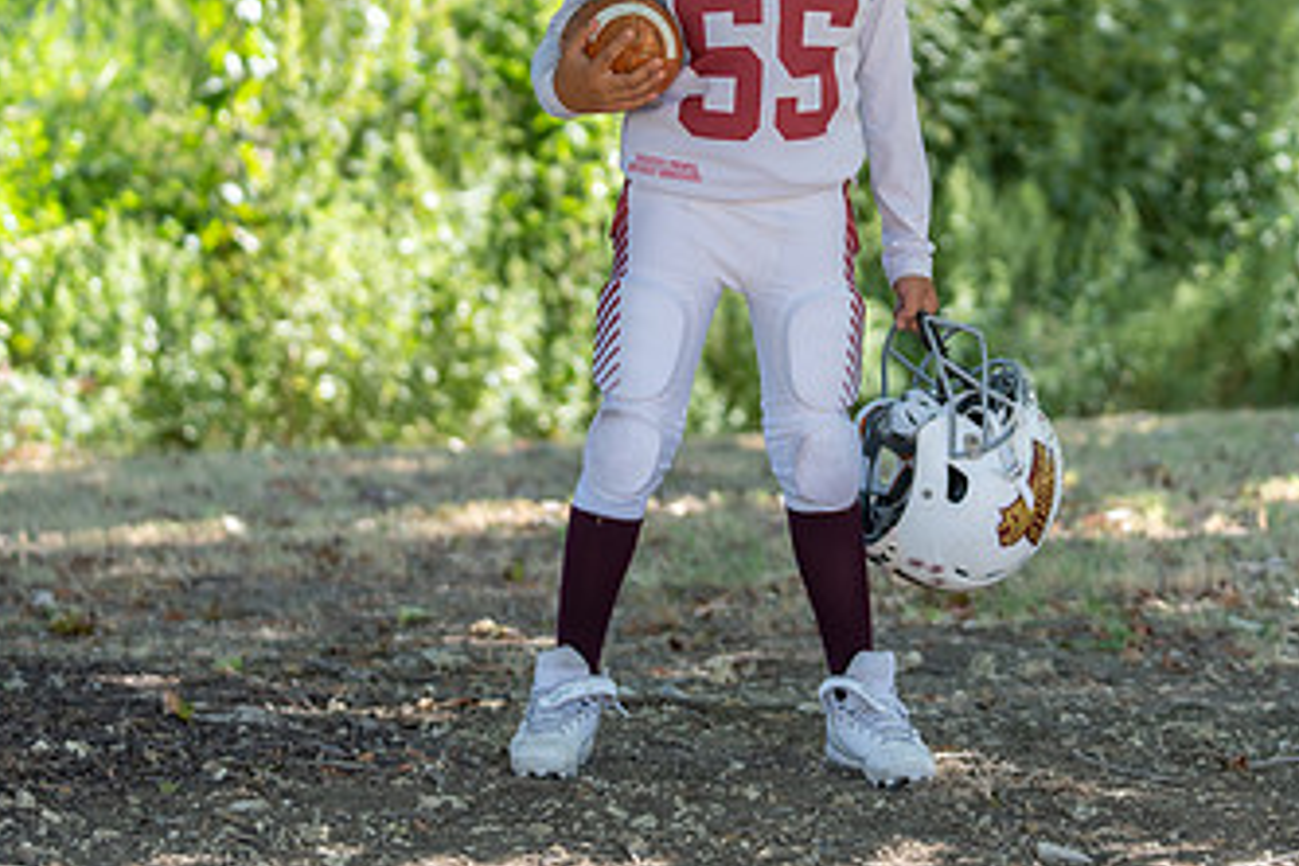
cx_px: 739
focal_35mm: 126
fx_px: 4546
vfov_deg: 10.8
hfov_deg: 16.3
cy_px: 131
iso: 160
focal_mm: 70
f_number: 2.8
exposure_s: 1/320
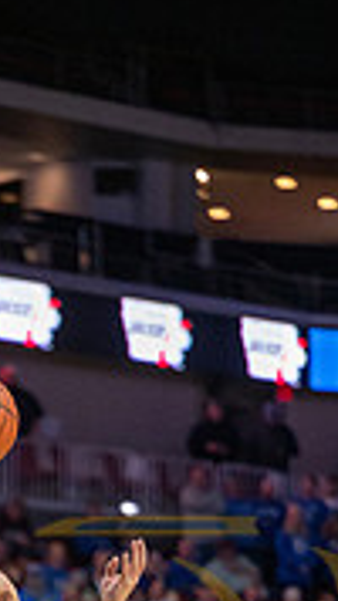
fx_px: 4434
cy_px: 733
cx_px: 101
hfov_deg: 4.4
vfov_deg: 7.7
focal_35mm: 278
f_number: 2.8
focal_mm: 105
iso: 2500
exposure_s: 1/1000
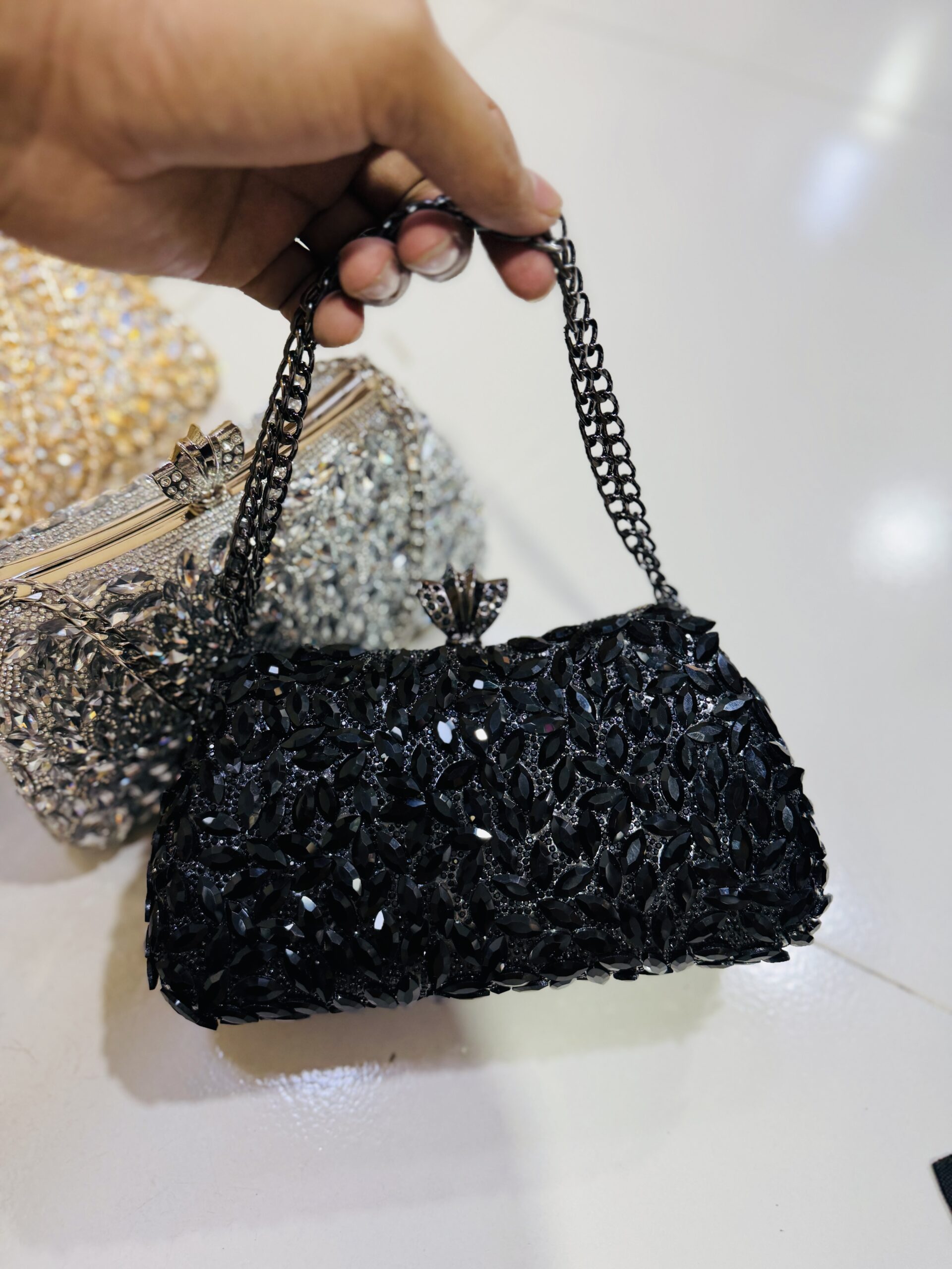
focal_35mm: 24
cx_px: 476
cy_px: 634
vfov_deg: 71.6
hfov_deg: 56.8
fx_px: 880
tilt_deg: -58.6
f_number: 1.78
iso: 125
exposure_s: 1/100
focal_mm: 6.76
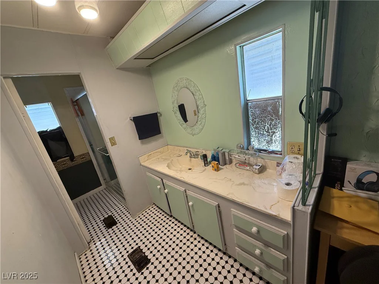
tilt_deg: -16.5
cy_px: 142
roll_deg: +11.5
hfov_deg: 102.1
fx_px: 153
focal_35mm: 14
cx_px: 190
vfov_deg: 85.7
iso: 250
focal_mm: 2.22
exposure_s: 1/120
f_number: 2.2
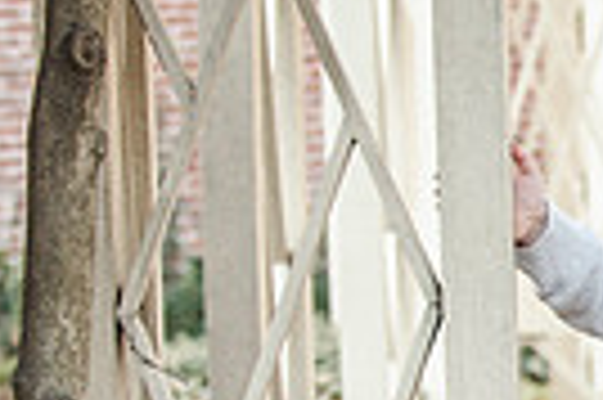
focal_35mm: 310
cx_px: 973
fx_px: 5186
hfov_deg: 6.5
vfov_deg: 4.4
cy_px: 478
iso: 400
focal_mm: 70
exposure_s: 1/250
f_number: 2.8
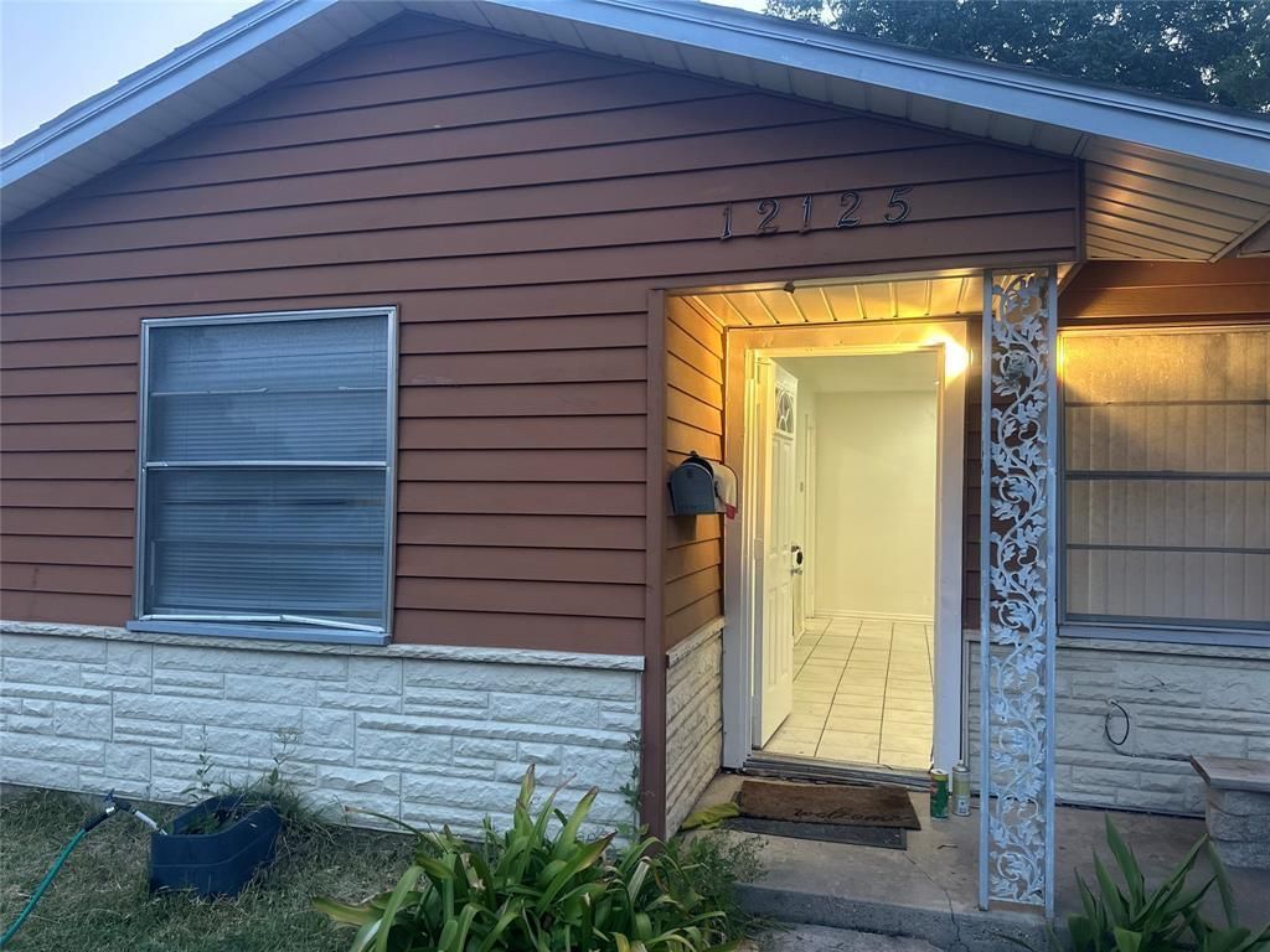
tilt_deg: +1.5
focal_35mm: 24
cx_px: 635
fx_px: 881
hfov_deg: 71.6
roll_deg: -1.7
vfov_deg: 56.8
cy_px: 476
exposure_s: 1/60
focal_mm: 6.86
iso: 200
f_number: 1.78
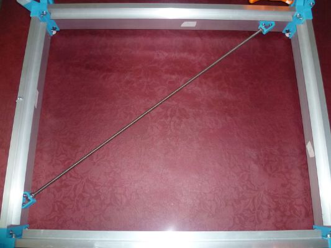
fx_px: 268
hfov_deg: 63.4
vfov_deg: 49.8
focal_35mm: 28
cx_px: 166
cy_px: 124
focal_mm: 5
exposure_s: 1/30
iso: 200
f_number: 2.8
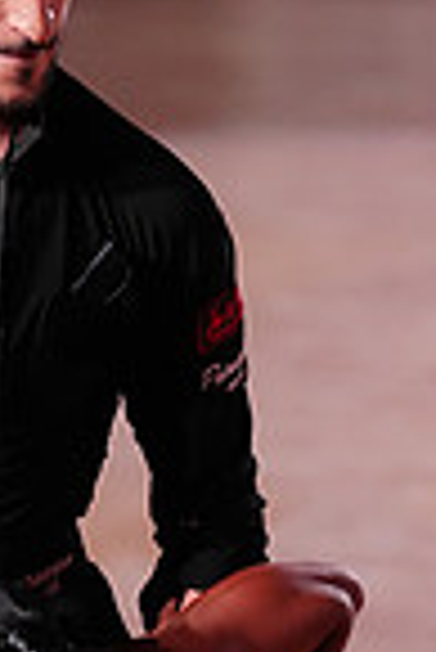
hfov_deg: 2.1
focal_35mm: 670
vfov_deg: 3.1
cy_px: 908
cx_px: -142
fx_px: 12142
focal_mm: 168
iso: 3200
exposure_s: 1/500
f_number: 3.5
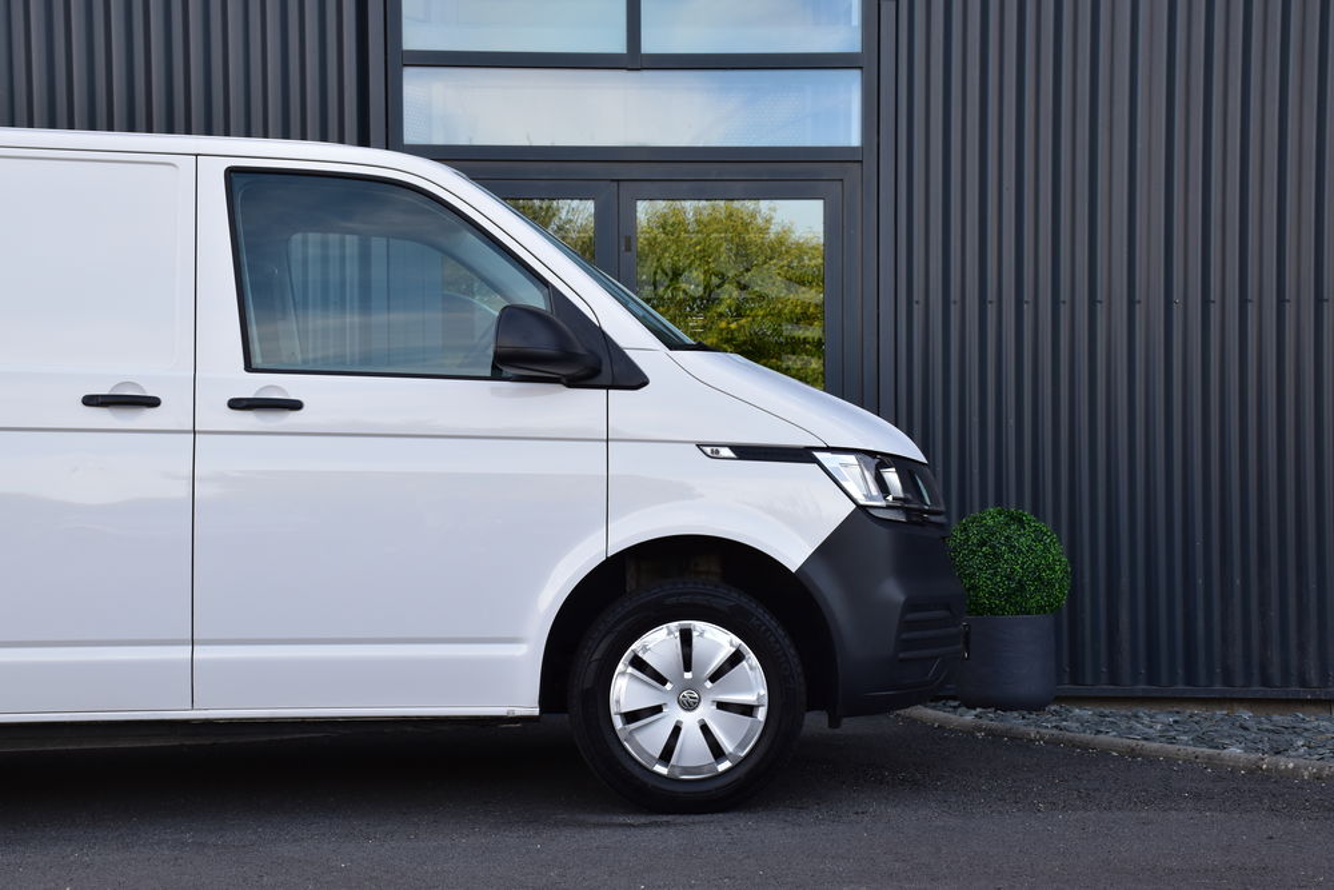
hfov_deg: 31.9
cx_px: 667
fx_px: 2335
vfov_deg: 21.6
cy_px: 445
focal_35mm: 63
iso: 400
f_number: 9
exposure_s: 1/100
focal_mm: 42
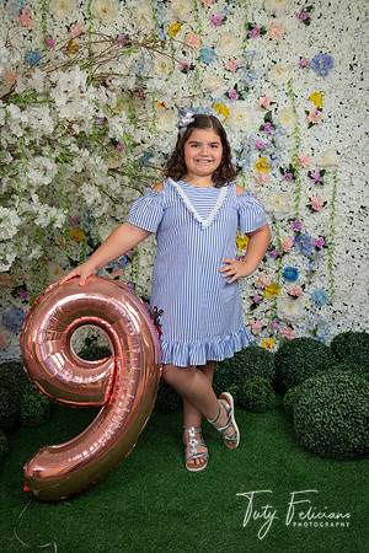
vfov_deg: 53.1
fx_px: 553
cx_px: 184
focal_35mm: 36
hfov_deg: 36.9
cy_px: 276
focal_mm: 36
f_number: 4.5
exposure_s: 1/125
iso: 800
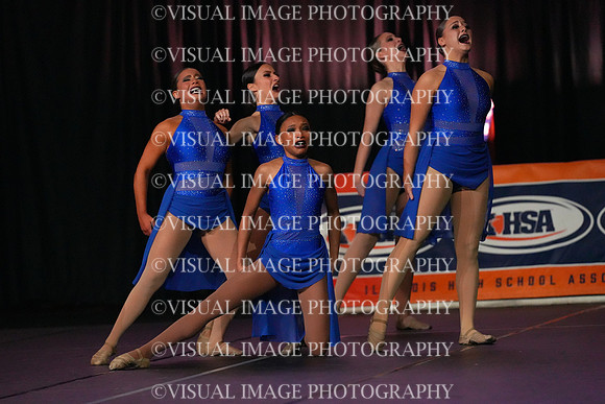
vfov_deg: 4.6
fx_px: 5043
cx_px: 302
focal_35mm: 300
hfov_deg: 6.9
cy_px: 202
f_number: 3.5
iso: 16000
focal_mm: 300
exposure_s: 1/1250
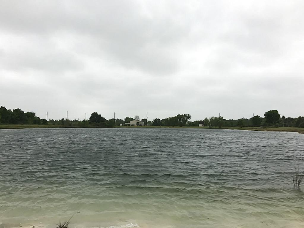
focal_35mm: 28
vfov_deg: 49.7
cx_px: 152
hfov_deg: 63.4
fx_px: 246
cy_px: 114
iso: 20
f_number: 1.8
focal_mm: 3.99
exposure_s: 1/742
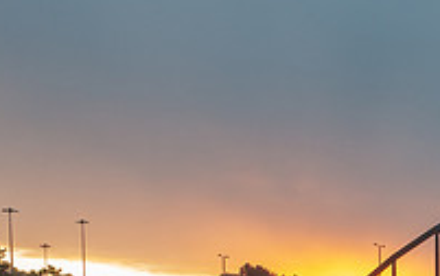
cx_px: 627
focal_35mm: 99
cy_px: 446
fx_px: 1188
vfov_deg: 12.4
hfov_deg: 18.9
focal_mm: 10.51
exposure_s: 1/50
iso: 125
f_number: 2.8
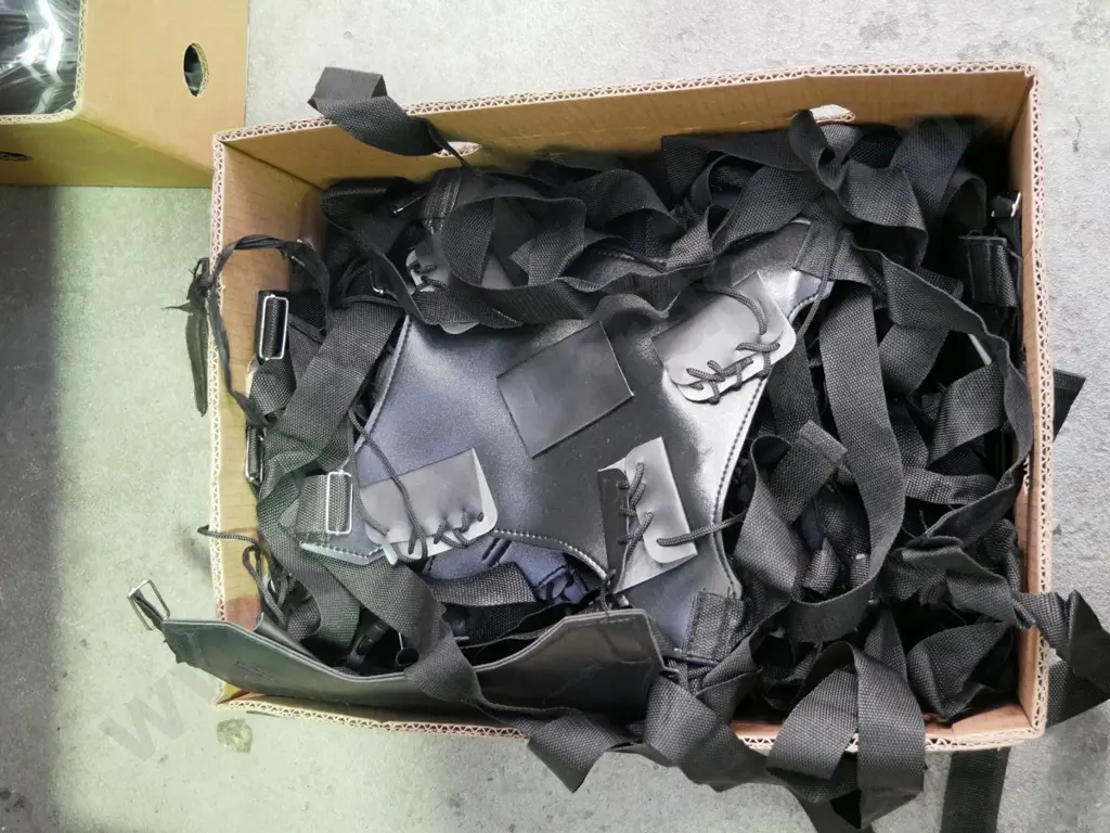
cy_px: 416
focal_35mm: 40
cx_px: 555
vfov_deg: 36.0
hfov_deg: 46.8
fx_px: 1283
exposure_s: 1/20
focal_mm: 20
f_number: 4.1
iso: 3200
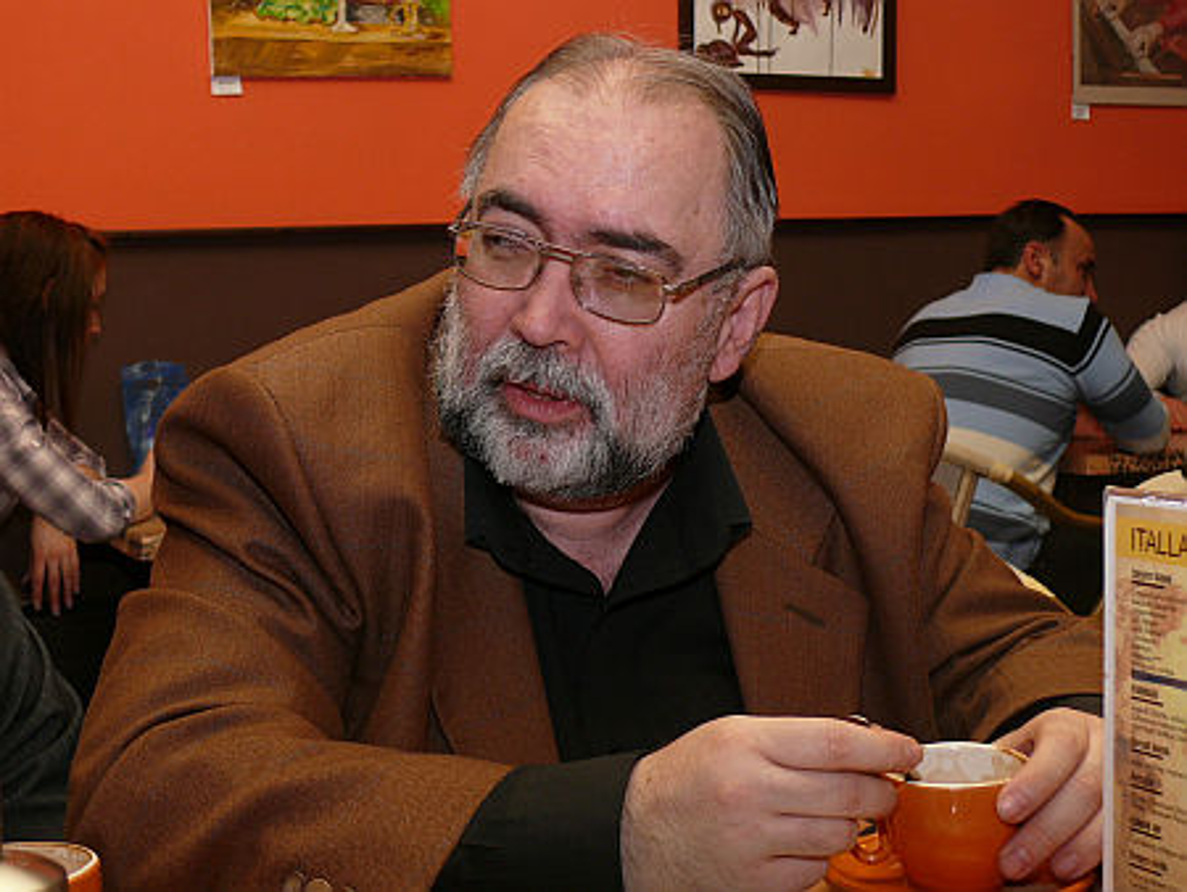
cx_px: 594
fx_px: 1956
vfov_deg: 25.7
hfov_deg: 33.8
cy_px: 446
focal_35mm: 57
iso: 100
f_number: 3.2
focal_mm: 9.8
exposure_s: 1/30
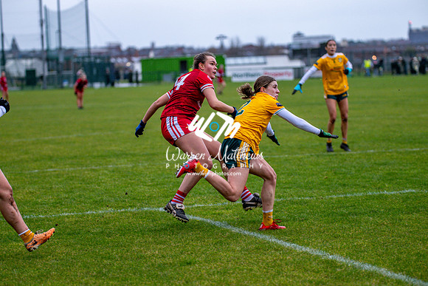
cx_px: 214
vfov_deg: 11.0
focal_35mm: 125
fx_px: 1486
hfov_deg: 16.4
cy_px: 143
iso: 1600
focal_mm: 125
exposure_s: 1/640
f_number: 2.8
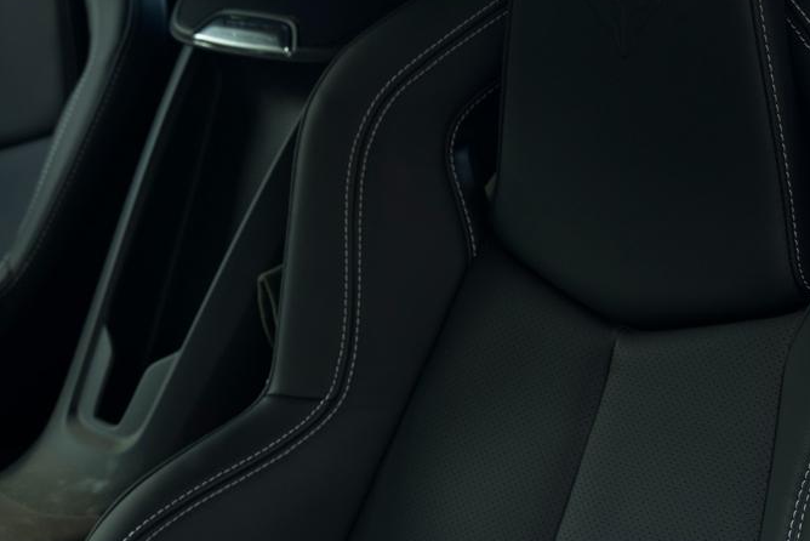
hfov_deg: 29.1
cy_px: 137
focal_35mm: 69
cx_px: 290
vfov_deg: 19.6
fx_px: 1553
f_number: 3.2
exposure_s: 1/50
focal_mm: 24
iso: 250
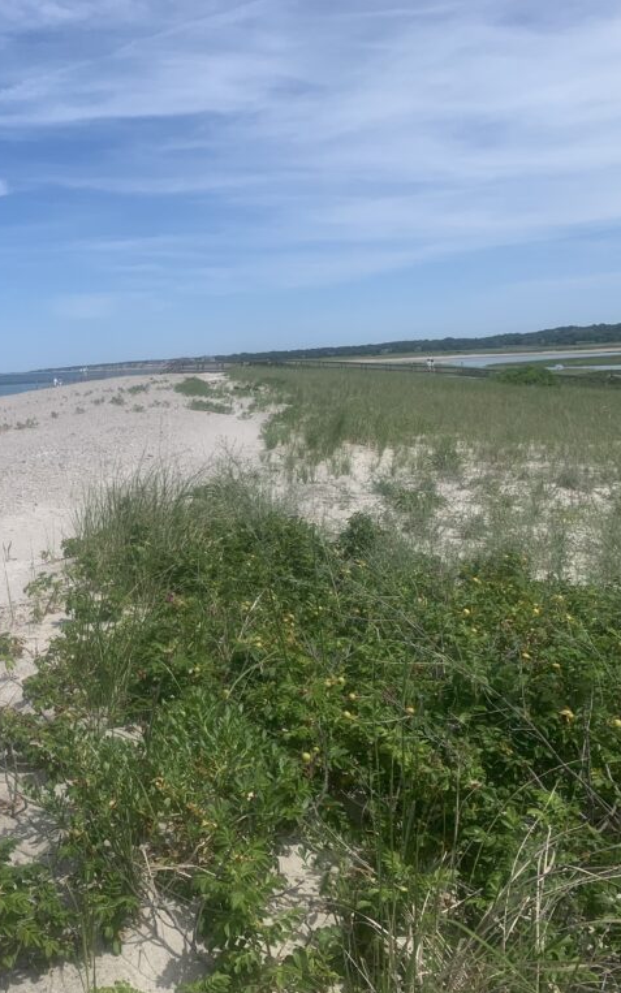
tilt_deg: -7.2
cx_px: 7
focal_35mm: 37
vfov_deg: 52.7
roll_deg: +3.2
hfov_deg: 31.9
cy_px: 497
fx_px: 1002
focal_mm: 4.25
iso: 25
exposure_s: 1/3650
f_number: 1.8
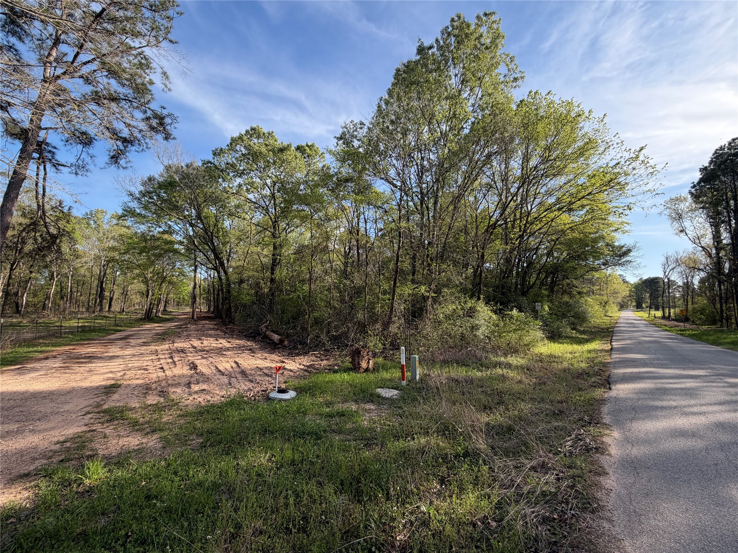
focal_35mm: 14
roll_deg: -0.2
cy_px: 276
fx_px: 298
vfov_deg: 85.7
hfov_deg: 102.1
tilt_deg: +4.3
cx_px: 369
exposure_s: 1/535
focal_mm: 2.22
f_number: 2.2
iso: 40
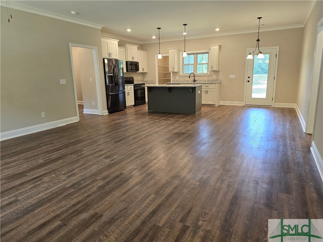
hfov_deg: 73.9
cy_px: 121
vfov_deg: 58.9
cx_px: 162
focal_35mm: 23
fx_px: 215
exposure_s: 1/120
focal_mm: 6.3
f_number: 1.7
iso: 160
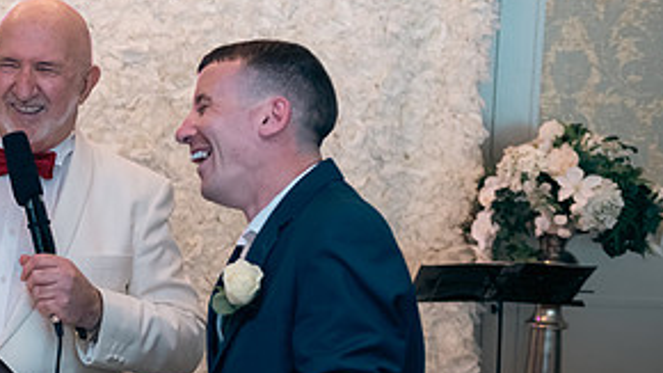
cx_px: 25
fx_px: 1547
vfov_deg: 13.7
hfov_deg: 23.3
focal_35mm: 88
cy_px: 225
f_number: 3.5
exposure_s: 1/160
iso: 640
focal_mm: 42
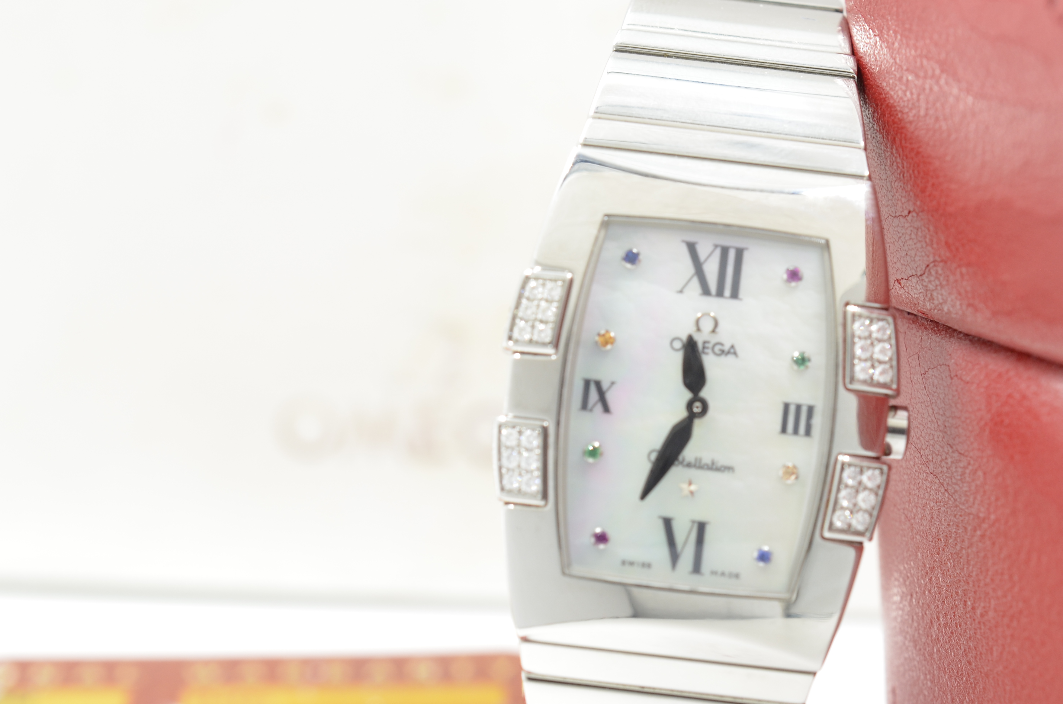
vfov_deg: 16.2
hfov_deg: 24.2
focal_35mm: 84
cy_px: 439
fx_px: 2475
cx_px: 664
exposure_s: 1/50
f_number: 8
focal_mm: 40
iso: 320
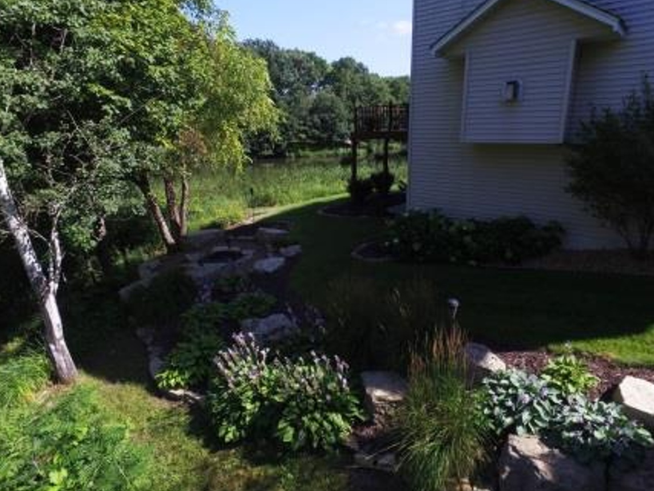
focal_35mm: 21
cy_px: 242
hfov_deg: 79.0
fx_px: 397
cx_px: 327
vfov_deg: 63.4
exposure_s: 1/909
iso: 100
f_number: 2.8
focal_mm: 3.61
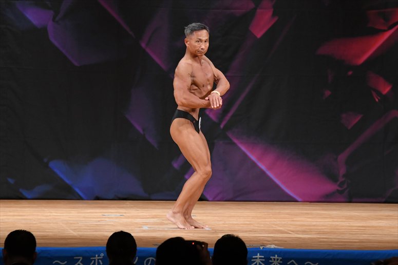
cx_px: 199
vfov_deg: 5.1
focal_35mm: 270
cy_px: 132
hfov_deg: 7.6
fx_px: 2984
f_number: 5.6
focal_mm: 180
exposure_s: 1/400
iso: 3200
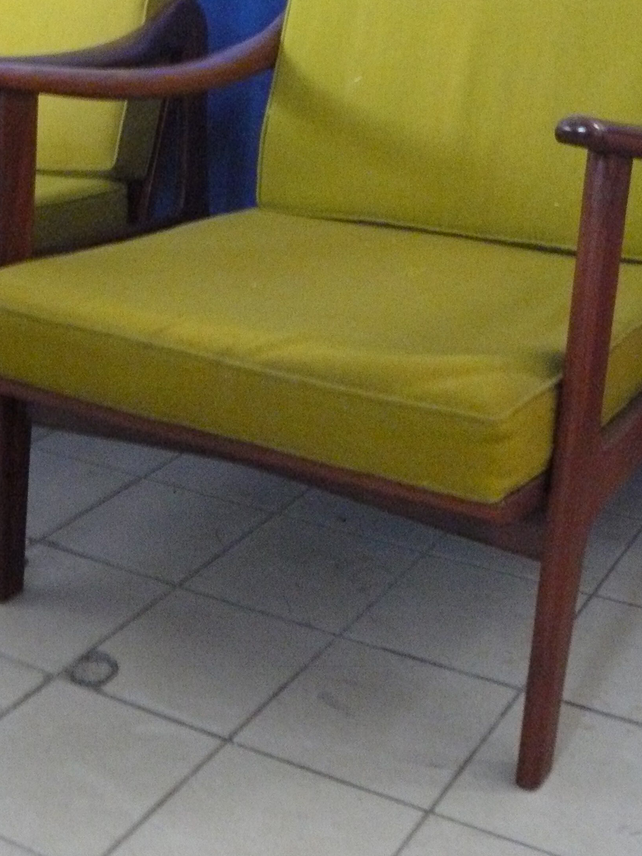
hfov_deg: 28.5
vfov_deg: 37.3
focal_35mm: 51
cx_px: 378
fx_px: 1261
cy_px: 341
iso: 800
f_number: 2.8
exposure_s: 1/13
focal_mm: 6
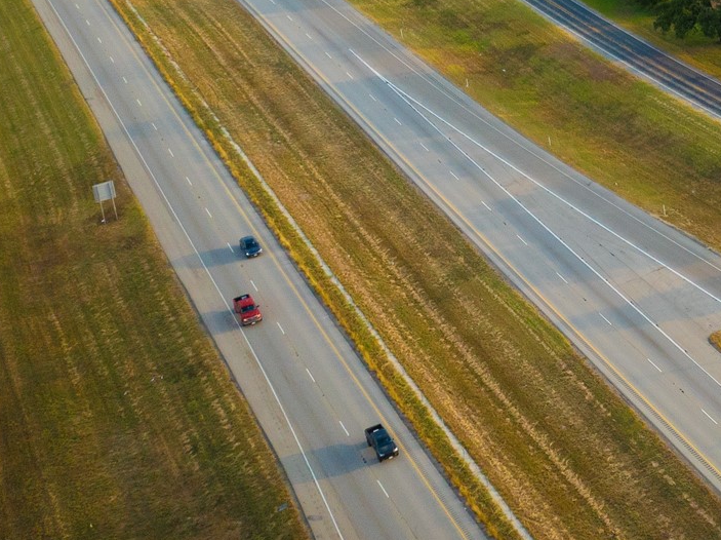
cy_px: -65
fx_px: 1457
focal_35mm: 70
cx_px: 987
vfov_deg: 20.0
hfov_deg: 23.8
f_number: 2.8
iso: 200
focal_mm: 12.29
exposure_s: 1/320
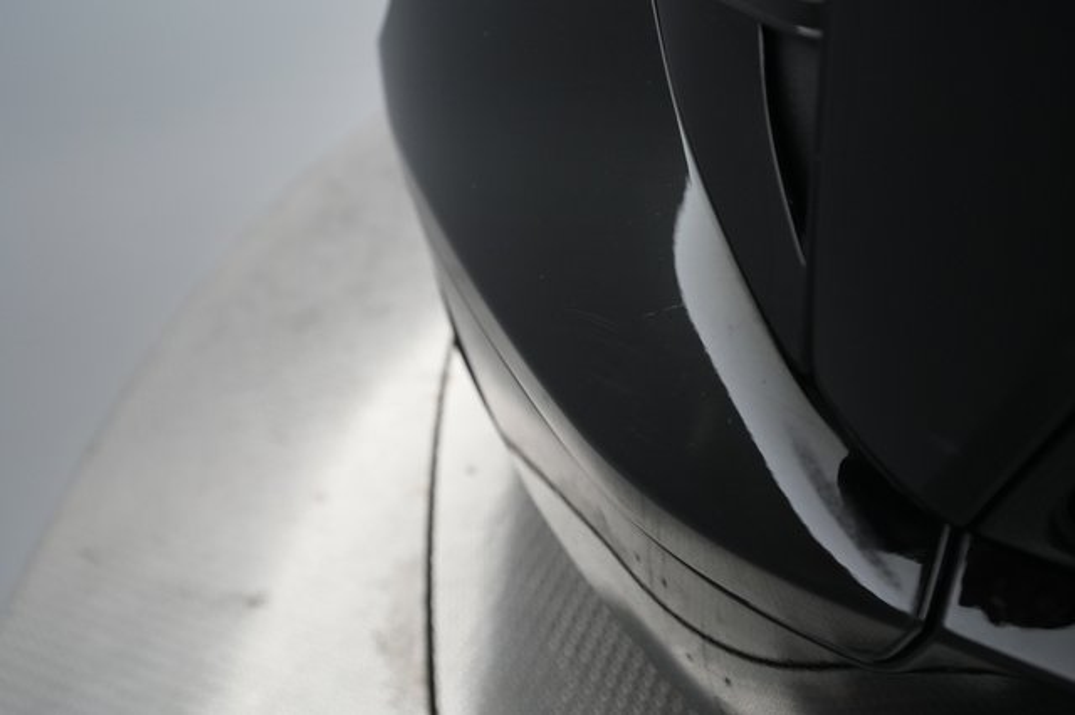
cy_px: 358
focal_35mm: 28
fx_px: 836
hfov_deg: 65.5
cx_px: 538
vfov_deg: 46.4
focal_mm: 28
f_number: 4.5
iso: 4000
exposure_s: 1/125
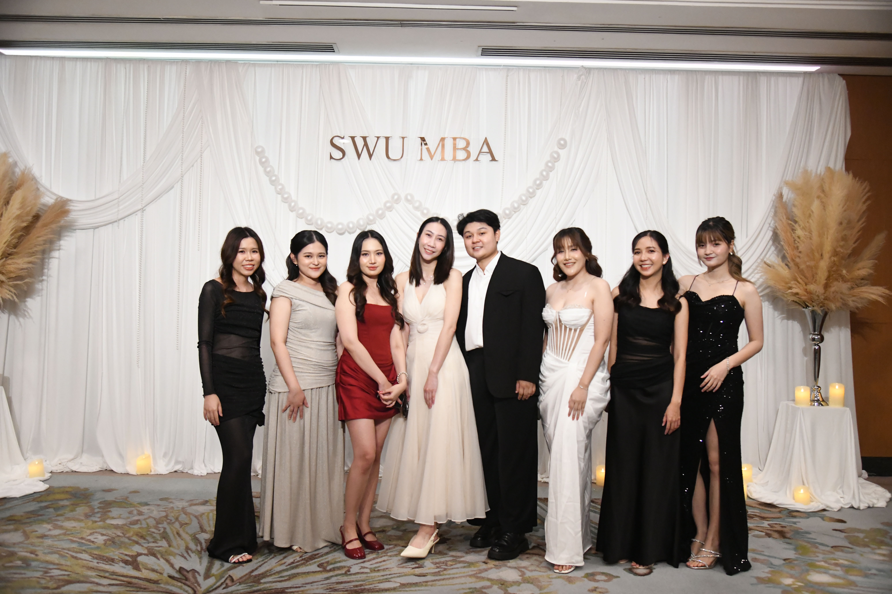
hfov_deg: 60.3
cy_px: 297
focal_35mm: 31
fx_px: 768
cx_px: 446
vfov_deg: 42.3
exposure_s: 1/400
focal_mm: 31
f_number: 4
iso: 8000
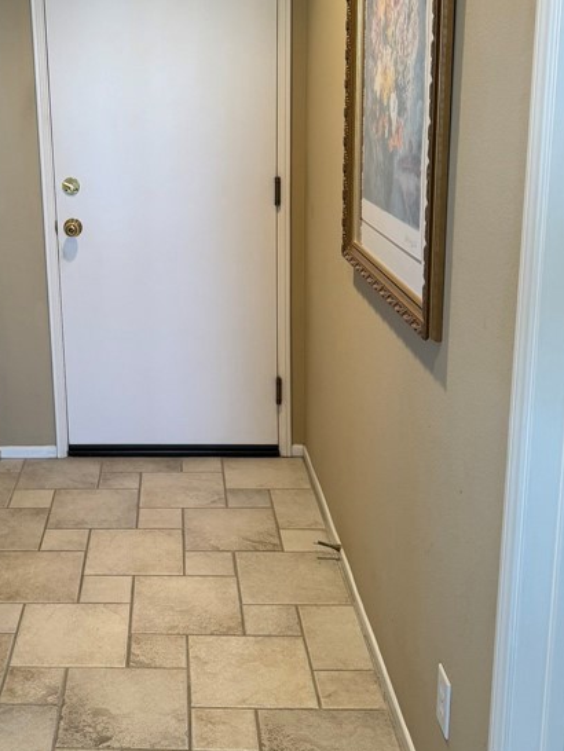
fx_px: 977
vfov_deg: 41.8
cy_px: 285
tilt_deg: -13.1
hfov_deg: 31.0
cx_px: 78
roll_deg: +3.2
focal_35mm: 45
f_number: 1.78
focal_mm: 6.76
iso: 125
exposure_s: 1/60
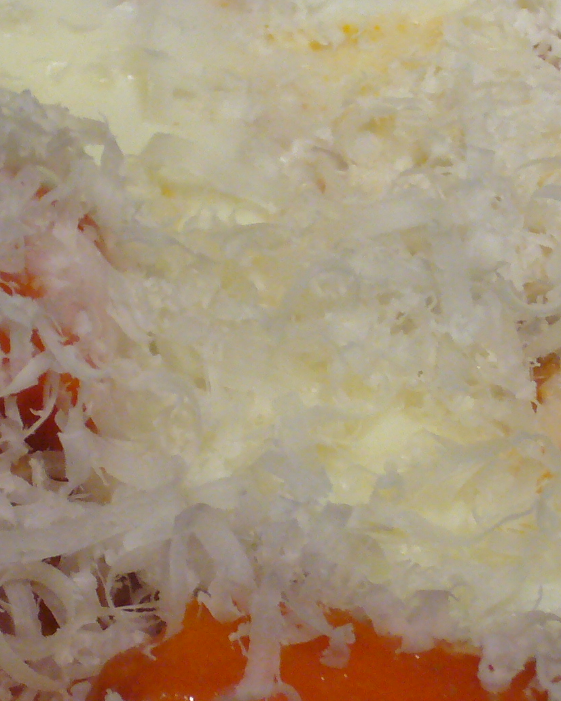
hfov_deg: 6.8
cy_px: 543
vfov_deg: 8.4
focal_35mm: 229
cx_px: 193
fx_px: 4751
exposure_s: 1/10
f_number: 4.5
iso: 200
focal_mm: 14.3
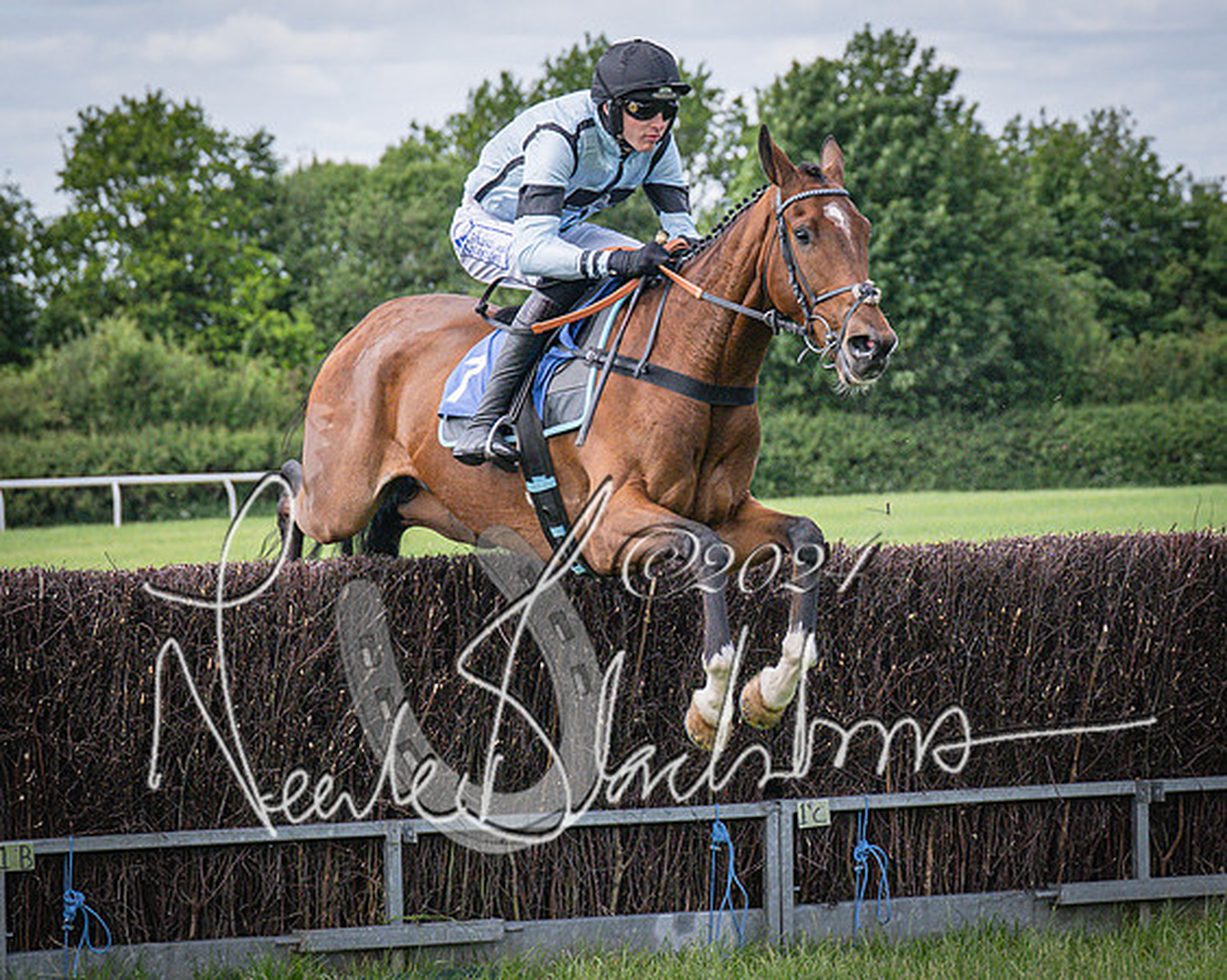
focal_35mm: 176
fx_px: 6393
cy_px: 481
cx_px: 729
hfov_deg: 11.0
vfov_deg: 8.8
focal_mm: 70
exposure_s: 1/3200
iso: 400
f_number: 3.5
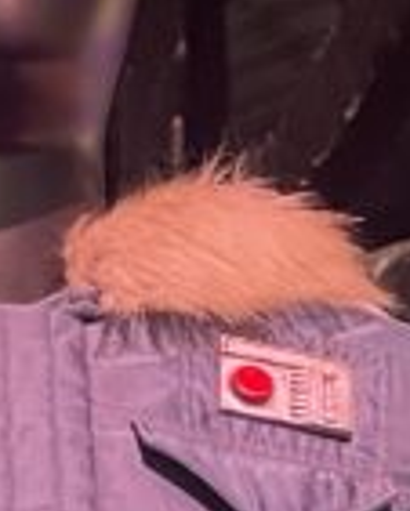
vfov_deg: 8.7
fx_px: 2788
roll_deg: +0.9
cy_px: 1504
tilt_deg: +6.2
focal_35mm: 184
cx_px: -18
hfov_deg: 8.4
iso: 500
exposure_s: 1/48
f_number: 1.6
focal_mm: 4.2
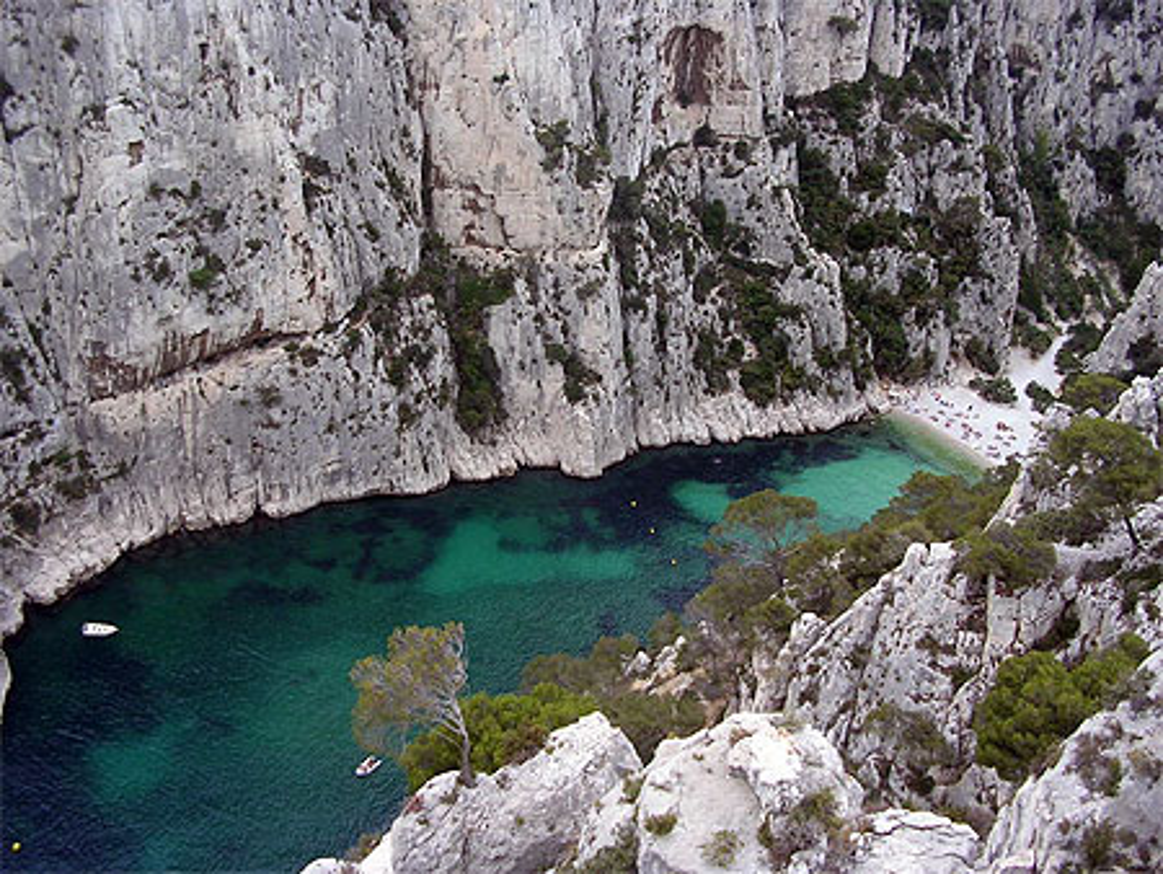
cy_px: 437
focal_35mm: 38
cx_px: 582
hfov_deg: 49.0
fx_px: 1277
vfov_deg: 37.8
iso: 50
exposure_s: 1/350
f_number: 2.8
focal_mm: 5.8
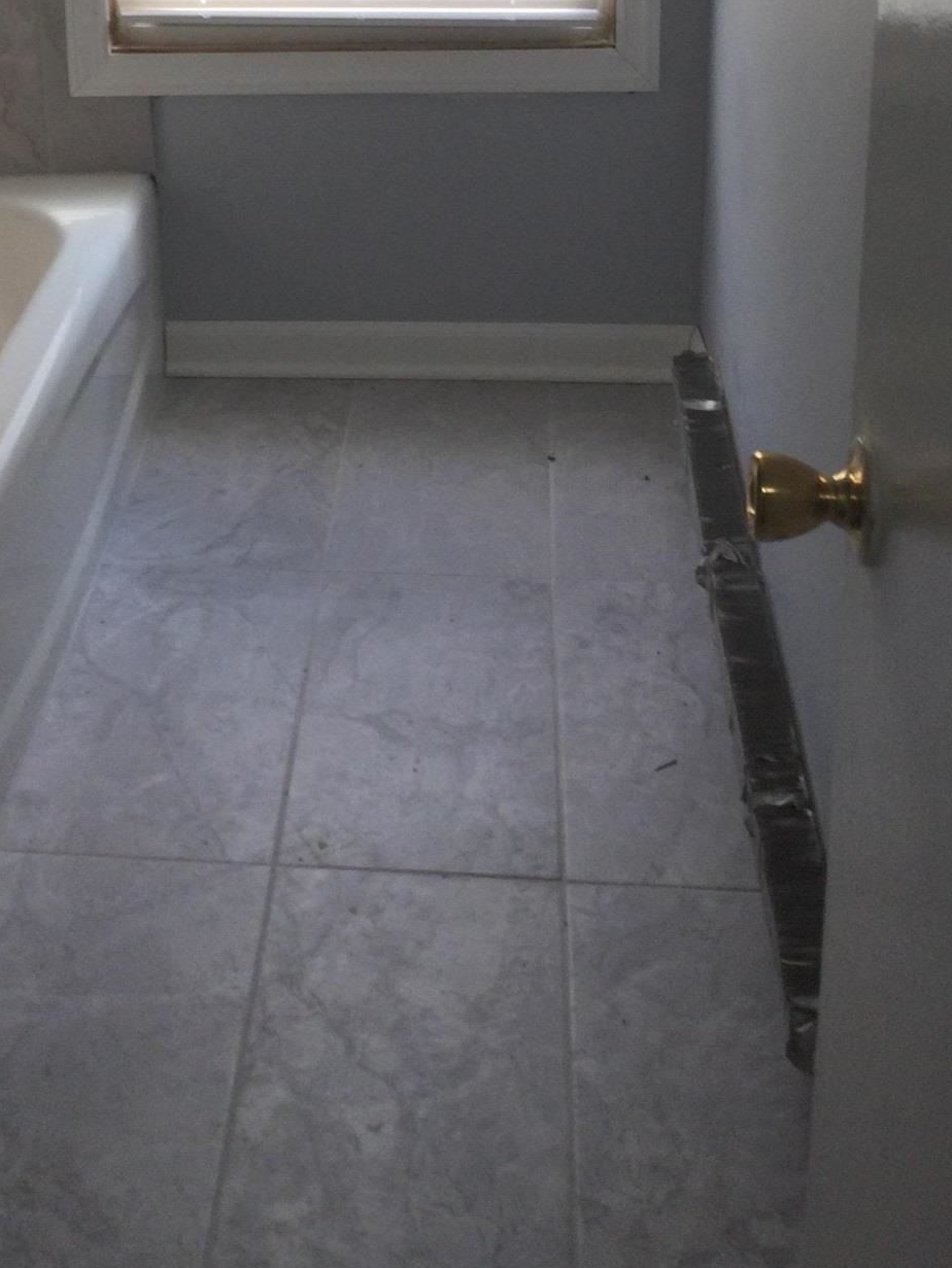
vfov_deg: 31.8
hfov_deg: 25.1
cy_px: 146
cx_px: 296
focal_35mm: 58
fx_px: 2126
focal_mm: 3.3
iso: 25
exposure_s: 1/40
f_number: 2.4
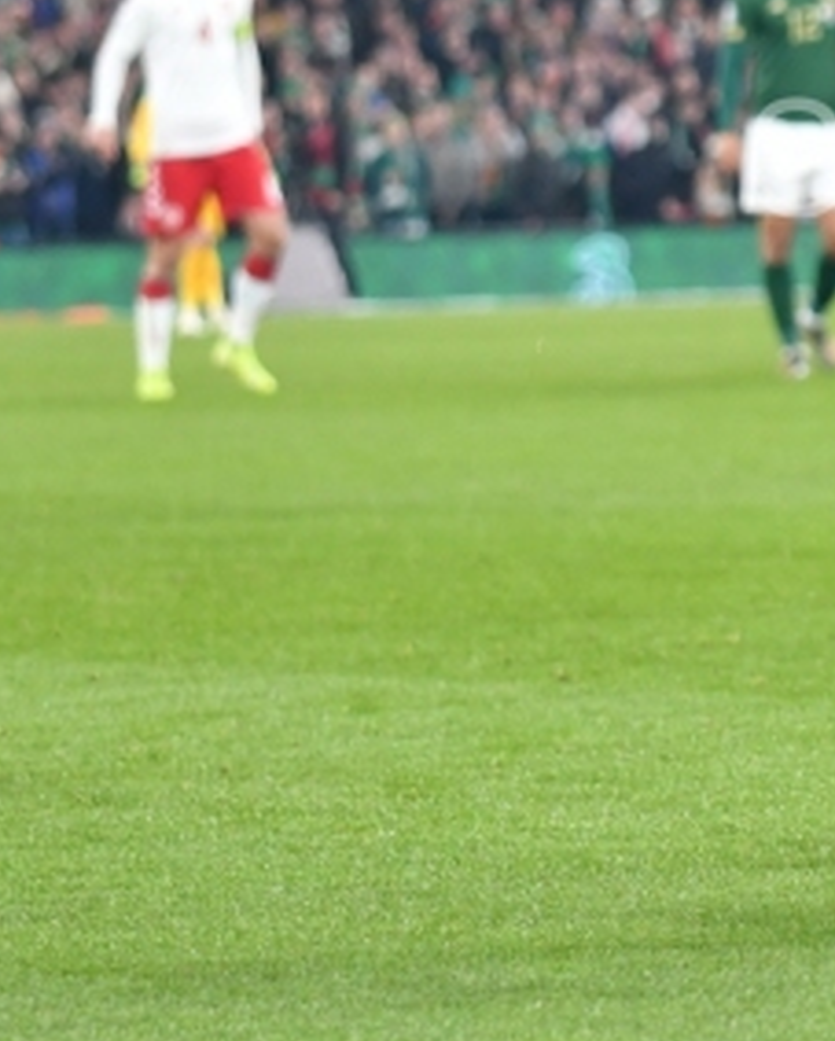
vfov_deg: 3.6
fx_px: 16346
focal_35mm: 530
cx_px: 1361
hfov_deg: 2.9
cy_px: 178
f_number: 2.8
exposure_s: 1/800
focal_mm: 100
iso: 1000
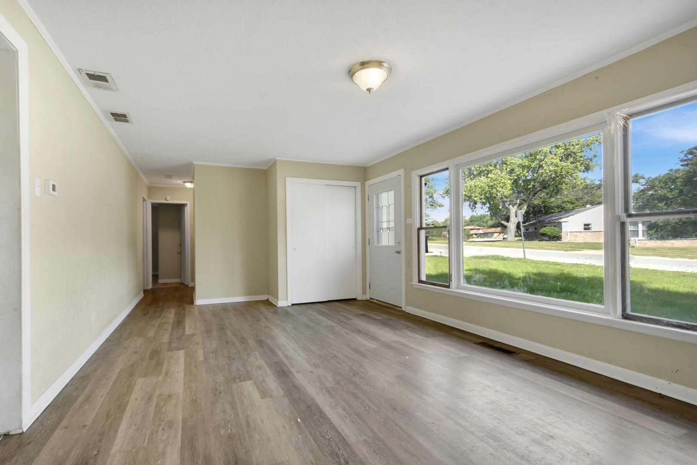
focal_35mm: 15
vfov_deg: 77.3
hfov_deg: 100.4
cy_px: 232
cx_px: 348
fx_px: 290
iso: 200
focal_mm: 10
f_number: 3.5
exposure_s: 1/2500
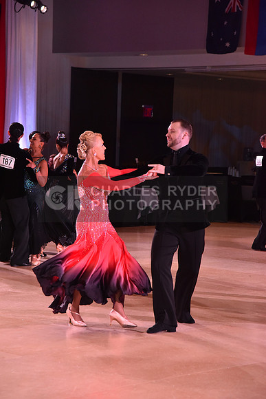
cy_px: 200
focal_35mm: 112
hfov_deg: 12.2
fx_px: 1240
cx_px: 133
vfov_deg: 18.3
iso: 2500
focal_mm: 112
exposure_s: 1/320
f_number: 5.6
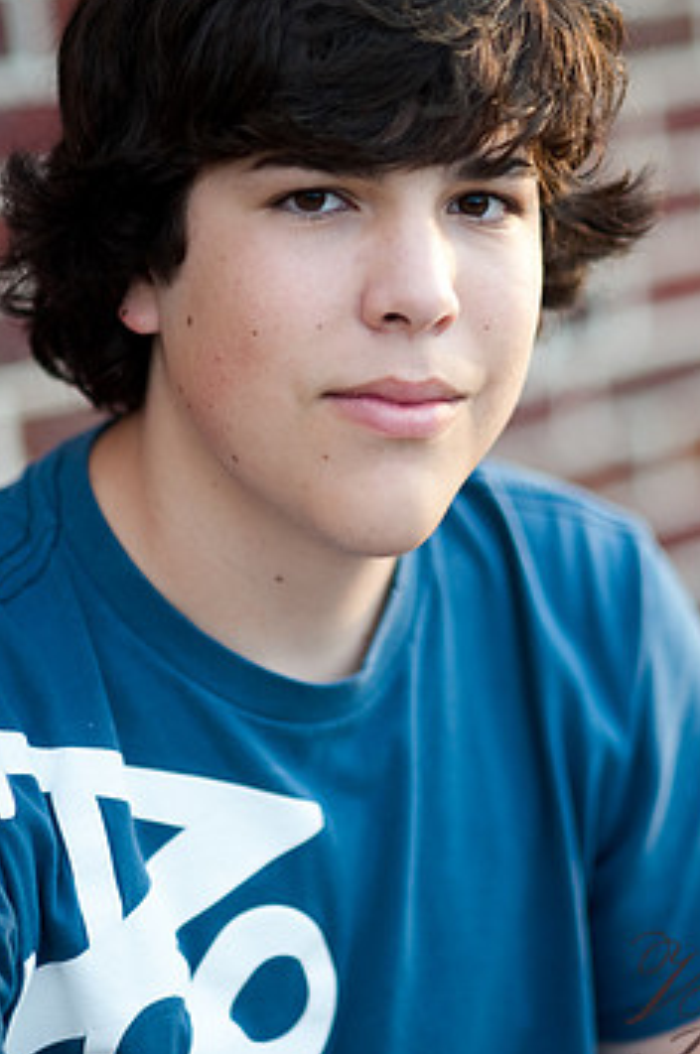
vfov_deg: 18.9
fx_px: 3159
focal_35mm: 108
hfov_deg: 12.6
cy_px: 459
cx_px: 377
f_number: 1.8
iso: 200
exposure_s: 1/500
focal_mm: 85
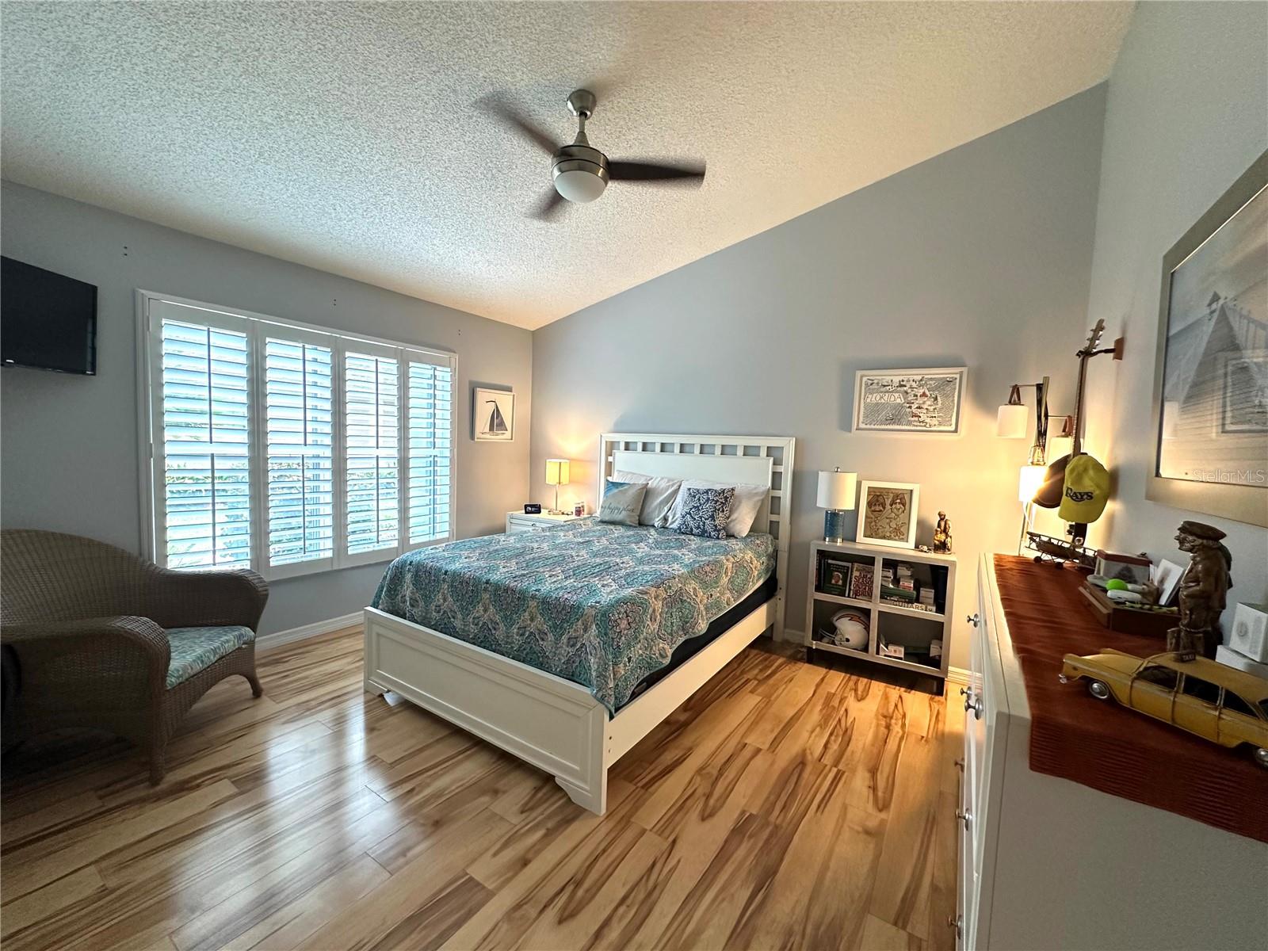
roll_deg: -2.4
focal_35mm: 14
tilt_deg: -3.2
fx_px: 513
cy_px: 476
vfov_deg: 85.7
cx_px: 634
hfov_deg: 102.1
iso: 320
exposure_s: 1/60
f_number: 2.2
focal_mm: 2.22
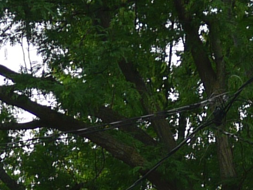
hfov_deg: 6.6
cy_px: 672
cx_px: 245
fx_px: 2178
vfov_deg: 4.7
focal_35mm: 298
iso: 100
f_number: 1.8
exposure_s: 1/1000
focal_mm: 20
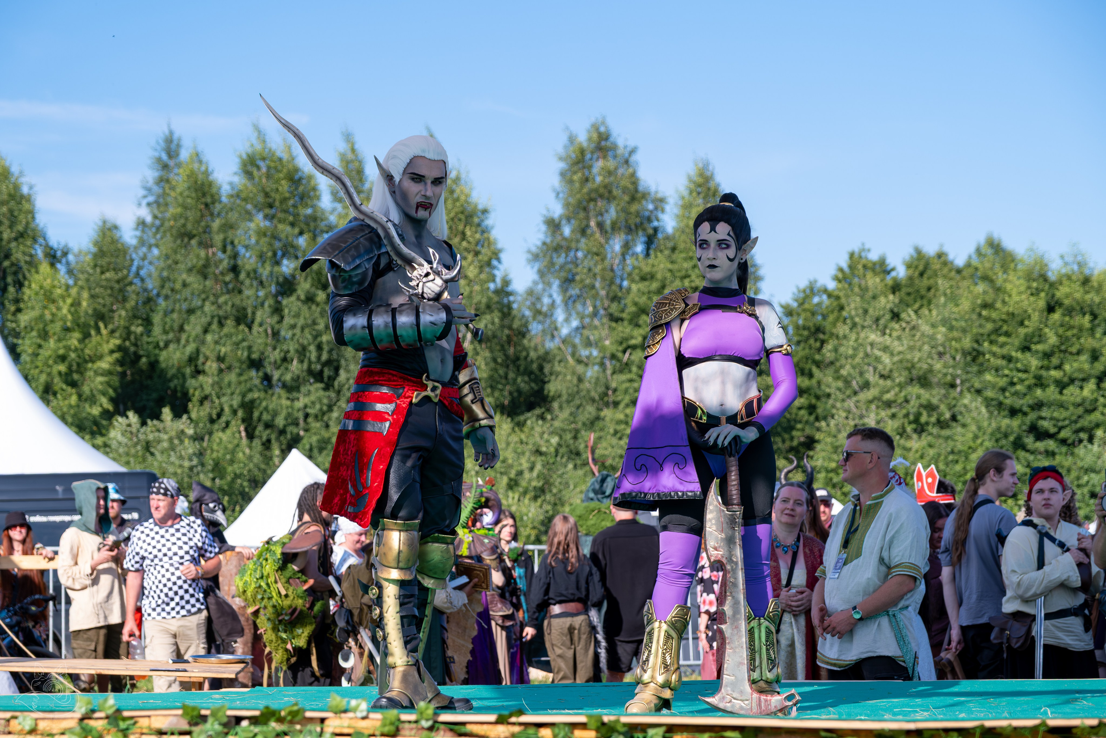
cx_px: 538
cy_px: 374
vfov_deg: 15.6
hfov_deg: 23.2
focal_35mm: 88
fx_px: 2696
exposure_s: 1/800
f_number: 4
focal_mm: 55
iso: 160
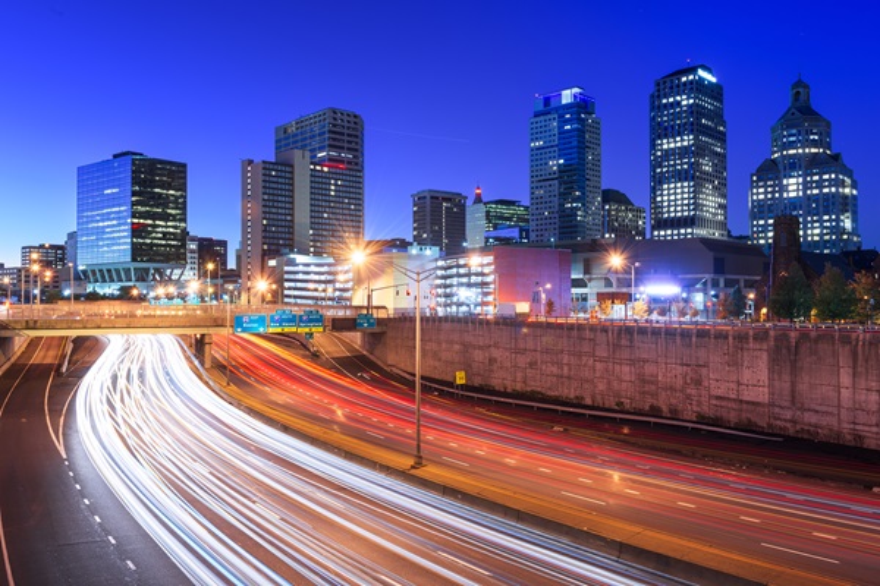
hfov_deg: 60.3
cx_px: 440
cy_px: 293
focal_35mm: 31
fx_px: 758
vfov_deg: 42.3
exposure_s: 30
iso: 64
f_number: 11
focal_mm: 31
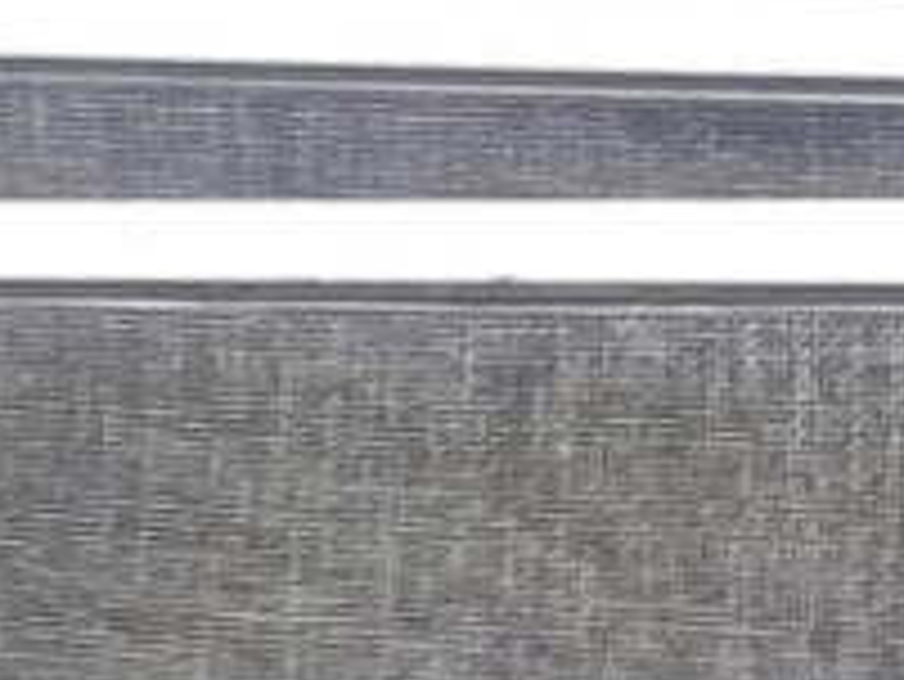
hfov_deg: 13.1
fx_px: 3815
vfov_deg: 9.6
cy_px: 1277
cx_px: 1102
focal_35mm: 146
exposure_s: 1/60
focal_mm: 2.47
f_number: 1.9
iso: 40
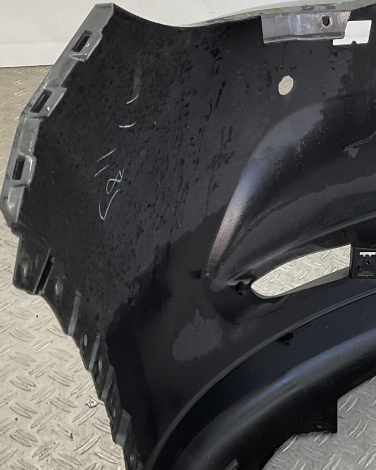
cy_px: 241
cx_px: 461
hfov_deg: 20.1
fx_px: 987
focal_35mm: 71
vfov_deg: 26.8
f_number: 1.8
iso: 25
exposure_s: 1/100
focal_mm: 3
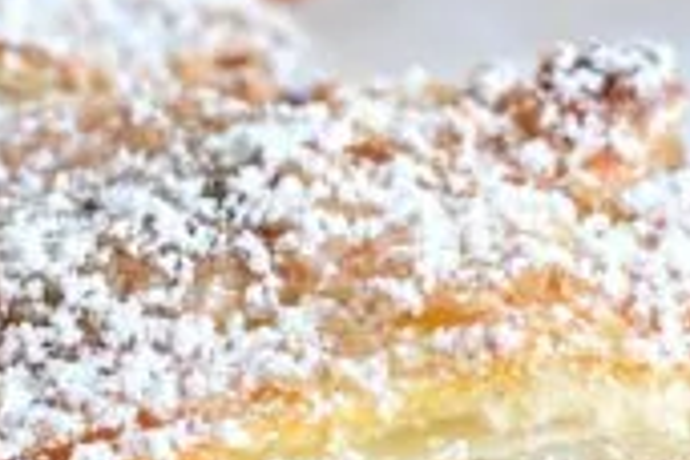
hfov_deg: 9.4
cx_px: 52
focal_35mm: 219
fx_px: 4197
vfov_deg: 6.2
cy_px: 519
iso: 320
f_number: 7.1
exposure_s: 1/8
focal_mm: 35
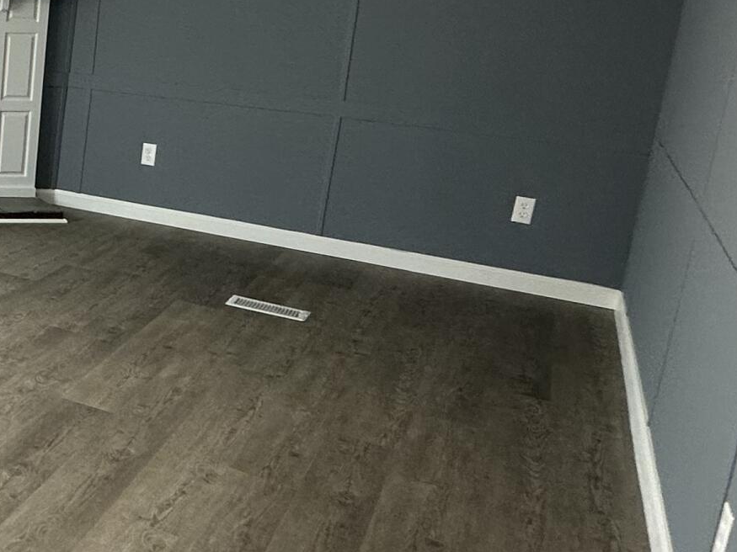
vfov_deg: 30.0
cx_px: -211
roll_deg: -1.7
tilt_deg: -8.9
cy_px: 167
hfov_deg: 31.2
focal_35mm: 48
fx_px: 1022
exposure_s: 1/99
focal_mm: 2.22
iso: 64
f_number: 2.2
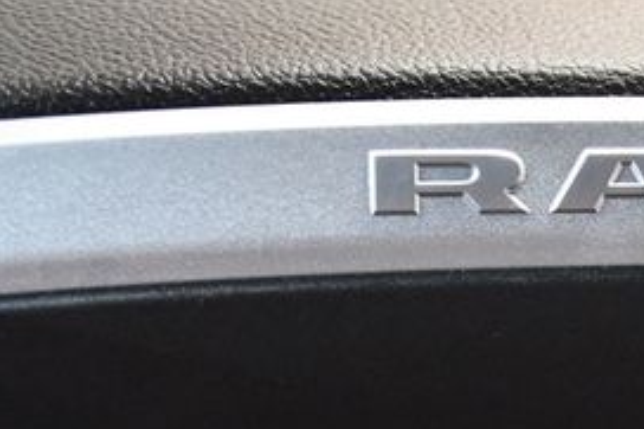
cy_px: 502
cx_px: 620
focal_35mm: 101
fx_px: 1806
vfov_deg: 13.2
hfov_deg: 19.7
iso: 8000
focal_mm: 29
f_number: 4.5
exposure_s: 1/60
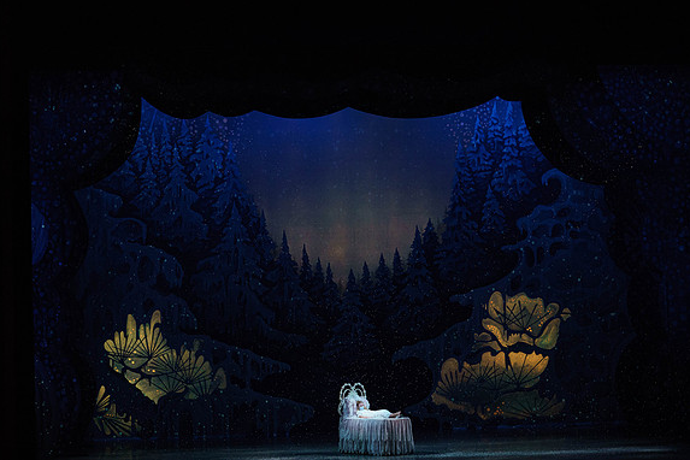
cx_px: 342
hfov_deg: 23.6
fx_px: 1648
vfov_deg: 15.9
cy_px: 229
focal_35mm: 86
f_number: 4
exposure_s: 1/320
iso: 5000
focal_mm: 85
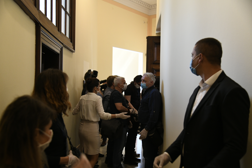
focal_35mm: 38
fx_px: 266
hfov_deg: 50.7
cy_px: 84
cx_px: 126
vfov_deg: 35.1
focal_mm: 38
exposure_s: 1/60
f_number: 4
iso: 2000
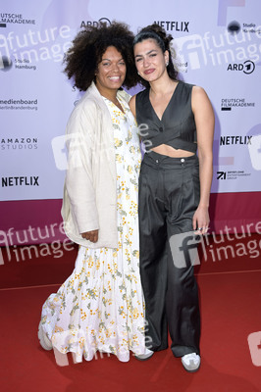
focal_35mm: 45
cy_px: 196
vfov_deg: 43.6
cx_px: 130
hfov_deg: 29.8
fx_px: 490
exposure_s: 1/250
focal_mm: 45
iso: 640
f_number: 5.6
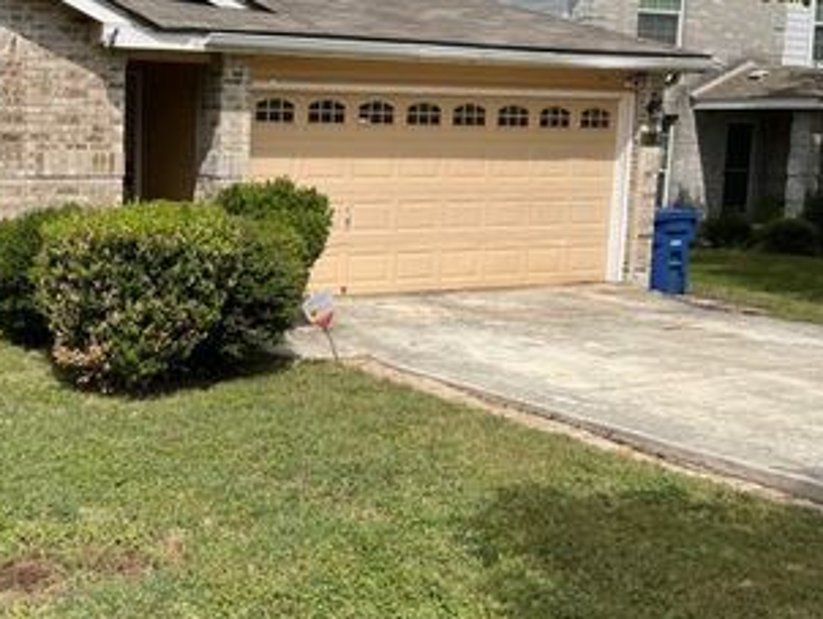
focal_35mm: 43
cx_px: 164
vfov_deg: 33.5
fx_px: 1023
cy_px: 228
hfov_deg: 41.9
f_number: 1.6
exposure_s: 1/5618
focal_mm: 5.1
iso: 32
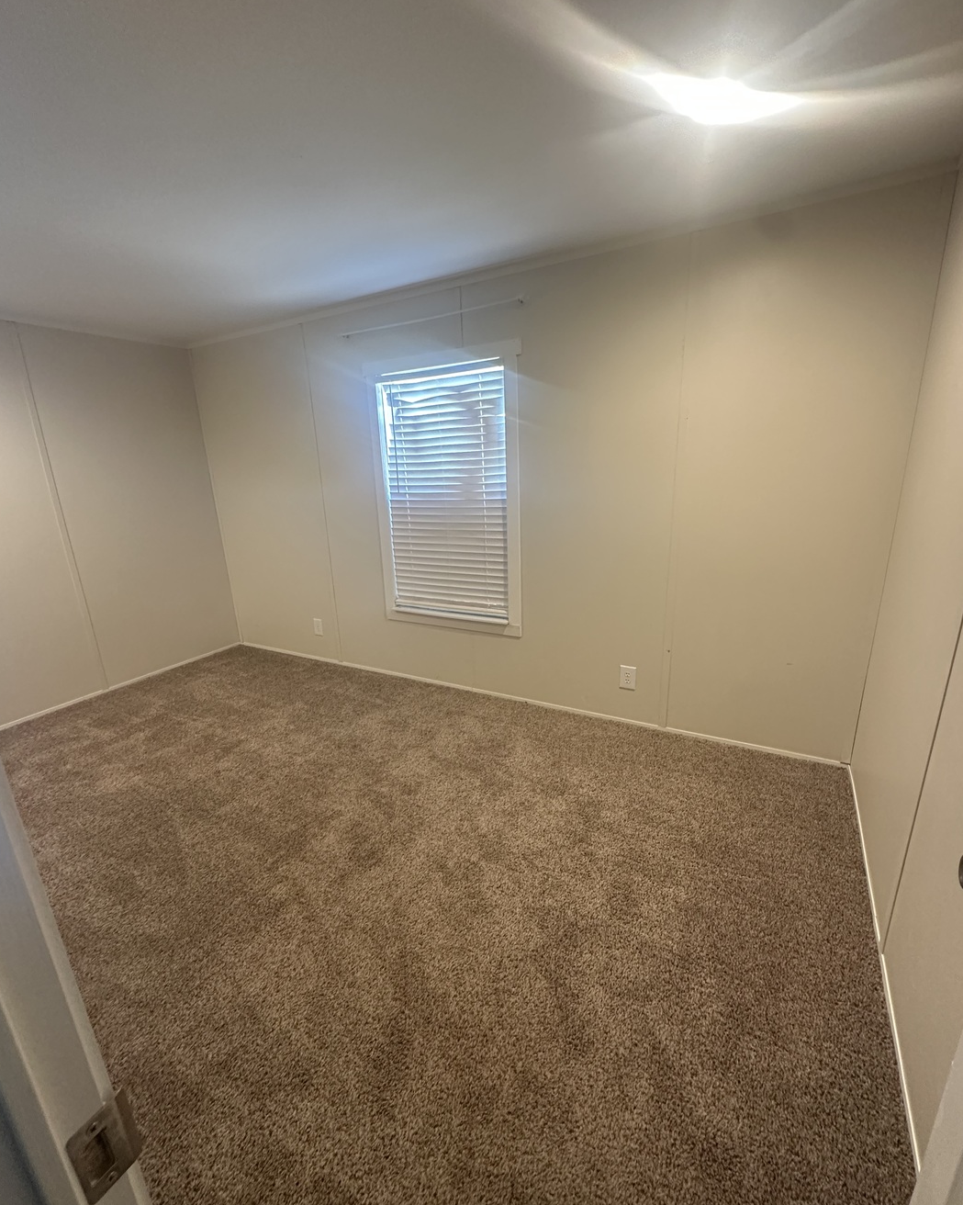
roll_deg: +1.6
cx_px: 482
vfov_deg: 96.8
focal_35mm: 15
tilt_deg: -15.9
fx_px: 535
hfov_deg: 84.0
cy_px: 620
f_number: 2.2
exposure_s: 1/60
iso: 500
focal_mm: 2.22
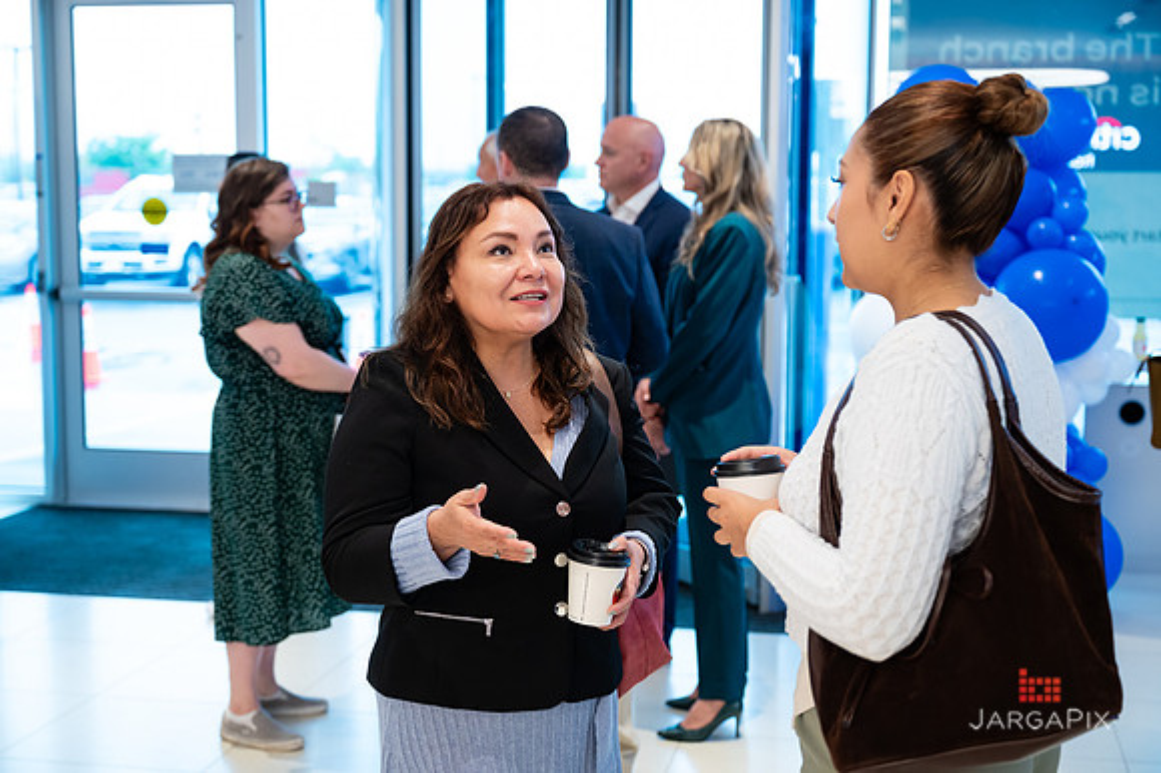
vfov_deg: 25.7
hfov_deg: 37.9
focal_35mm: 53
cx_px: 580
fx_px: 1692
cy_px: 386
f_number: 3.5
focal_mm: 52
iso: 1250
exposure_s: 1/200
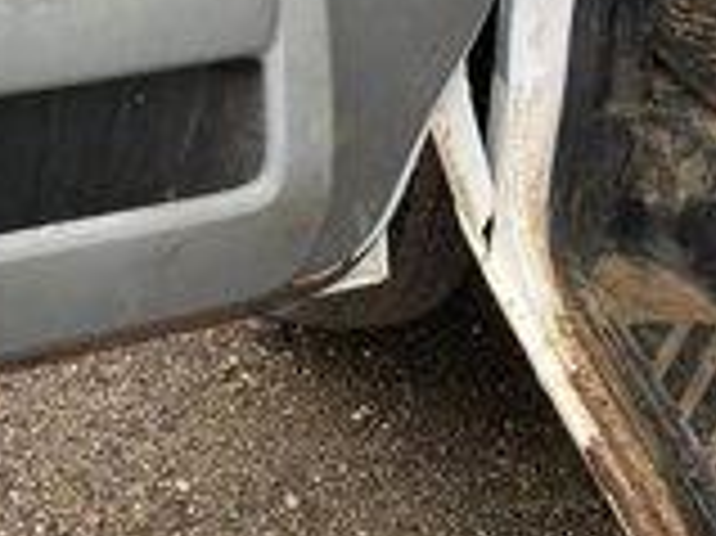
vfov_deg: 19.0
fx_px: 1509
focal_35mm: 73
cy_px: -117
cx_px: -32
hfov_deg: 25.2
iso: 25
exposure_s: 1/370
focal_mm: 3
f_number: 1.8
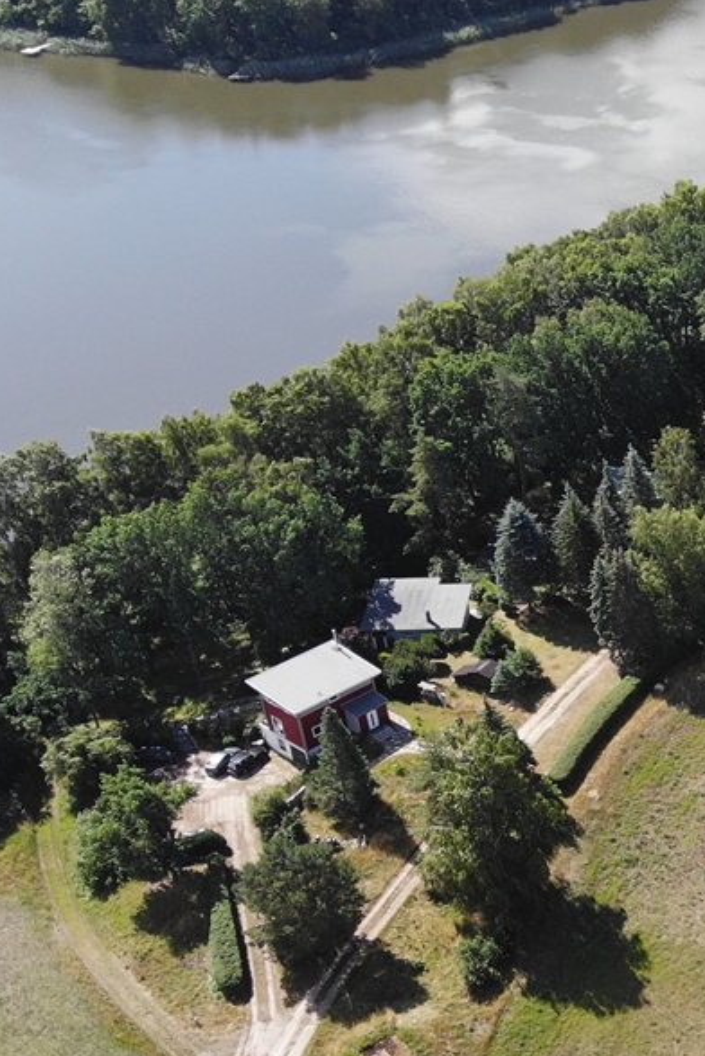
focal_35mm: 34
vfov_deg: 55.8
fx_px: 997
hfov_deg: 38.8
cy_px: 536
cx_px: 424
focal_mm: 4.5
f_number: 2.8
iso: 100
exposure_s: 1/501
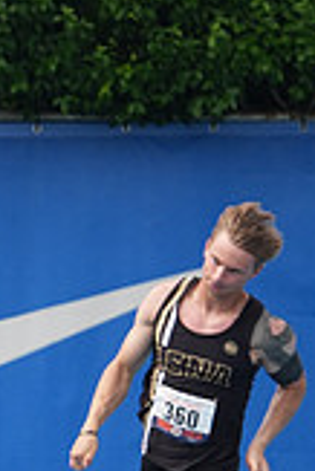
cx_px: -468
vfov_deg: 1.0
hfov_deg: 0.7
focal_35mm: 1966
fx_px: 25747
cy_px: 351
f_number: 6.3
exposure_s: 1/640
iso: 500
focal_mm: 553
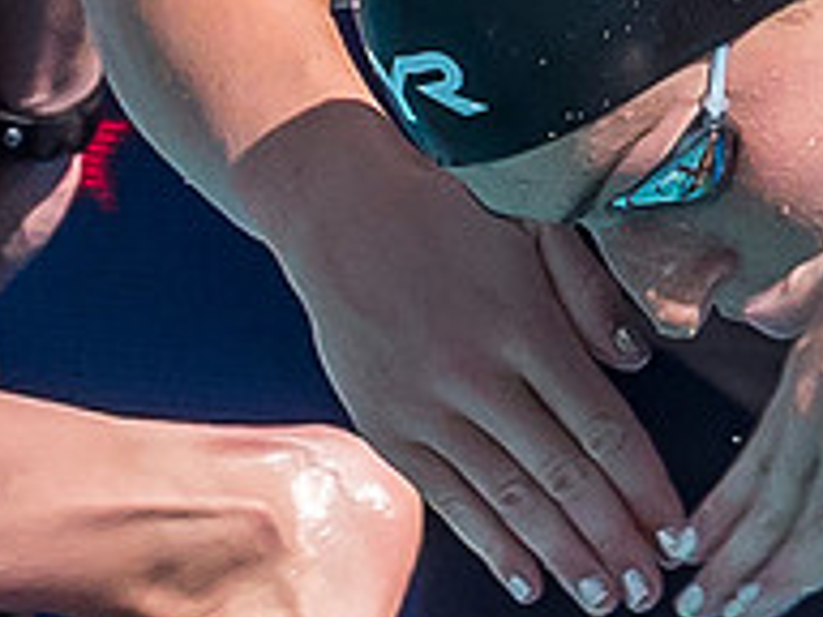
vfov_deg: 0.7
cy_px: 899
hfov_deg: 0.9
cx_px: 1404
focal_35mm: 2211
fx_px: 52567
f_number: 6.3
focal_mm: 100
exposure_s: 1/1600
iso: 250
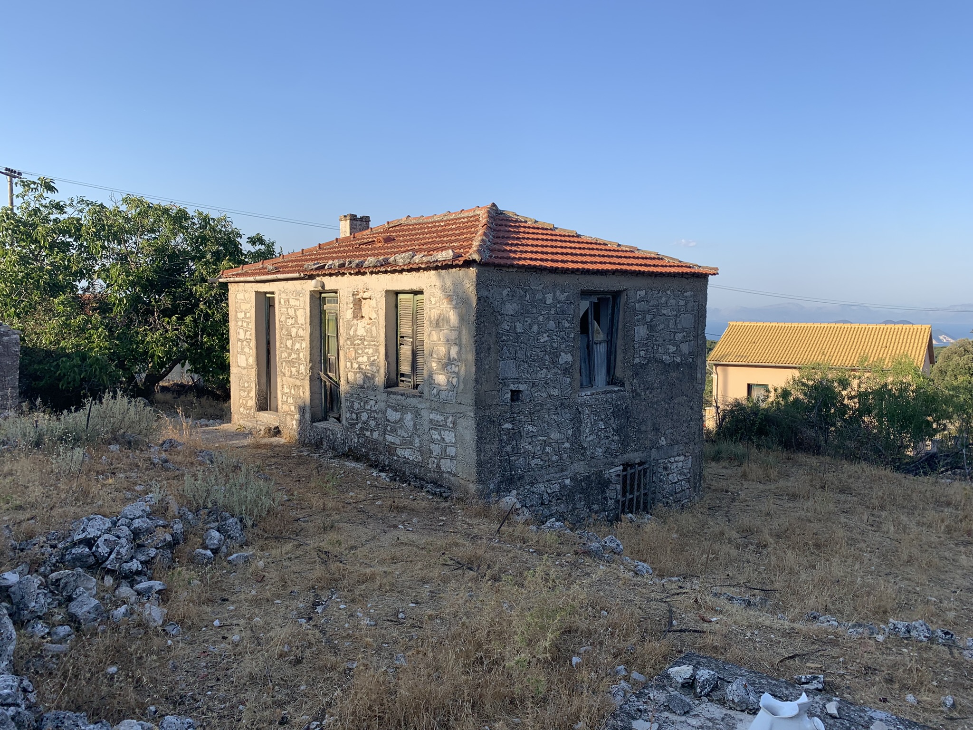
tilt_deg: -4.5
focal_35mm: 26
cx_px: 486
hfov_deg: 67.3
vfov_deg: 53.1
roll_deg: +0.0
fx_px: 731
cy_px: 365
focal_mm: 4.25
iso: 25
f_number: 1.8
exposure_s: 1/1176
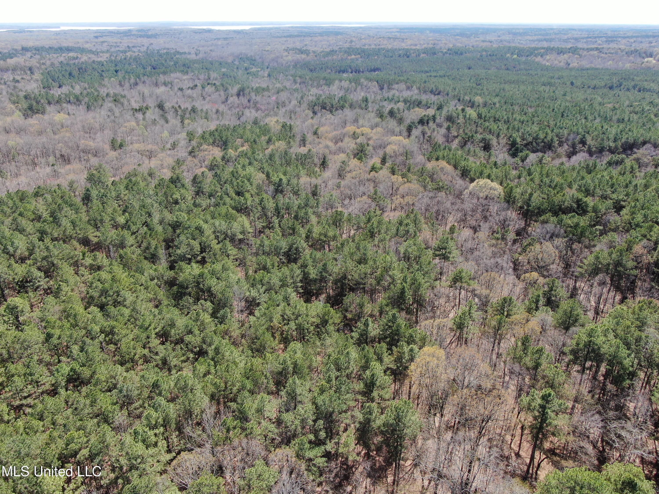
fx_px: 476
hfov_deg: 69.4
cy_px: 247
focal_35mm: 25
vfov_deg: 54.9
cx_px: 330
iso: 100
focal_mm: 4.48
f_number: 2.8
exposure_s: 1/500
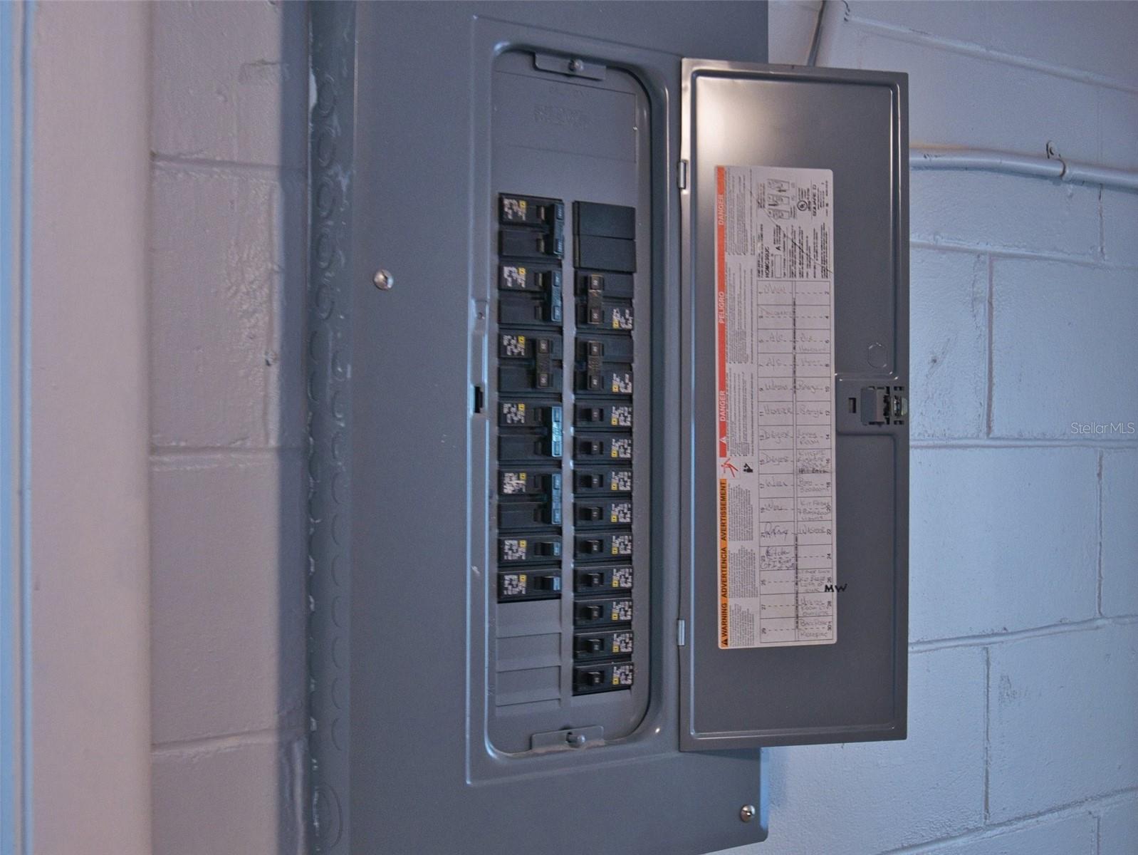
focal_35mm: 48
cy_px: 428
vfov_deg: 30.3
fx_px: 1579
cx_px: 569
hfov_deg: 39.6
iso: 800
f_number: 8
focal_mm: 24
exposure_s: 1/3
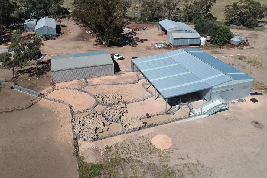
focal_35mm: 27
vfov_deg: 47.8
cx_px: 131
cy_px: 77
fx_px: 200
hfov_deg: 67.4
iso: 101
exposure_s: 1/1600
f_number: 2.6
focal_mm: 4.49
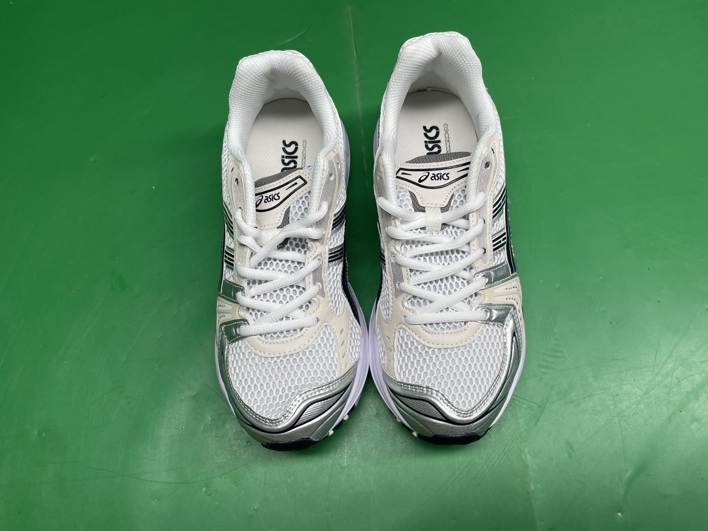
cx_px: 354
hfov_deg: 67.3
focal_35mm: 26
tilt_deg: -67.7
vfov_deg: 53.1
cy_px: 266
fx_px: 532
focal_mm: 4.2
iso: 32
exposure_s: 1/106
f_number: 1.6
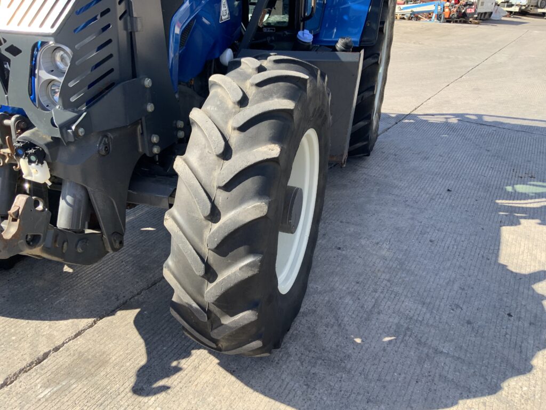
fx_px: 457
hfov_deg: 61.7
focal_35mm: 29
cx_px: 273
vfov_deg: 48.2
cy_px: 205
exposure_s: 1/400
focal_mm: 3
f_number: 1.8
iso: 16
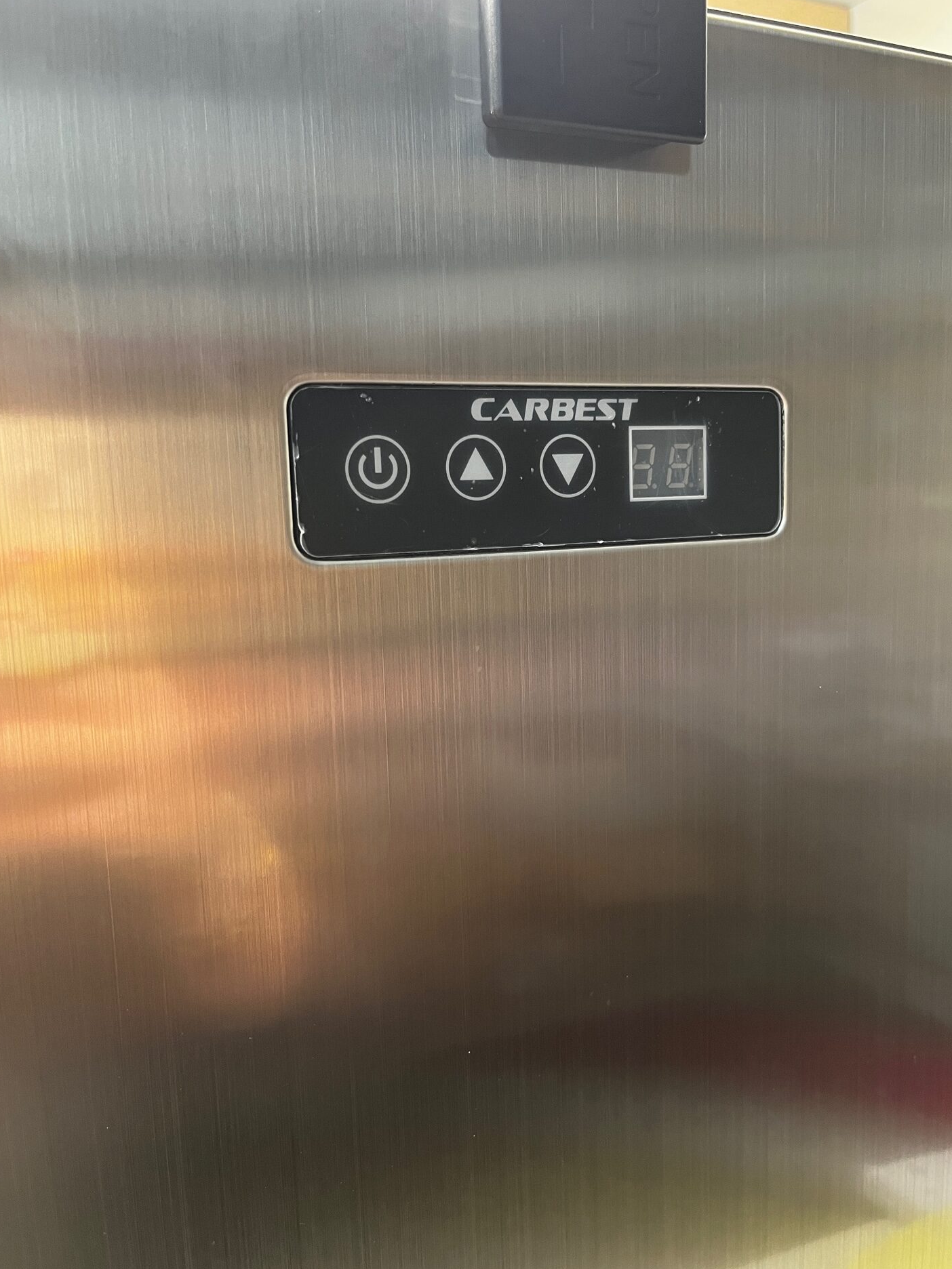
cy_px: 636
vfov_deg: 63.4
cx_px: 505
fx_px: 1027
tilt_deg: -8.4
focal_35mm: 28
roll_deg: +1.4
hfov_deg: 49.7
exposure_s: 1/50
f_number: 1.6
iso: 160
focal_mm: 5.1
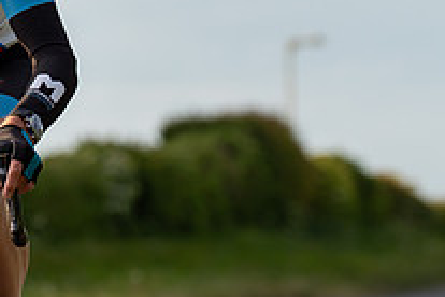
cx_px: -72
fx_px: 6390
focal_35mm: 517
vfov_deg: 2.7
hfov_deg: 4.0
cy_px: -51
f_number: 4
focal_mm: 136
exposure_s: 1/1000
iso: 200
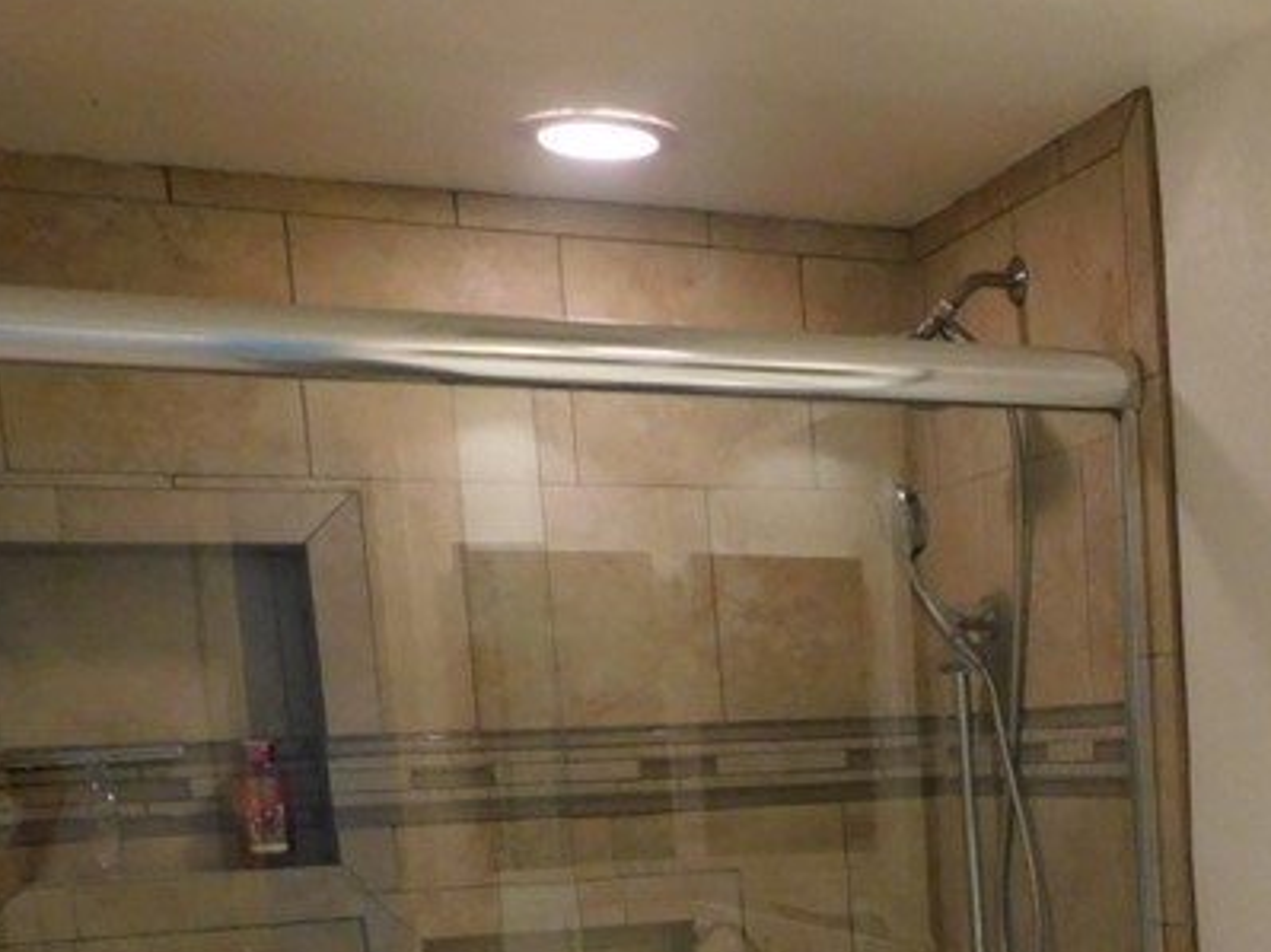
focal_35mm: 59
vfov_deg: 23.3
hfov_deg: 29.1
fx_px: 2166
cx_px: 1453
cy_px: 1054
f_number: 3
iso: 320
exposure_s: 1/30
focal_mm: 4
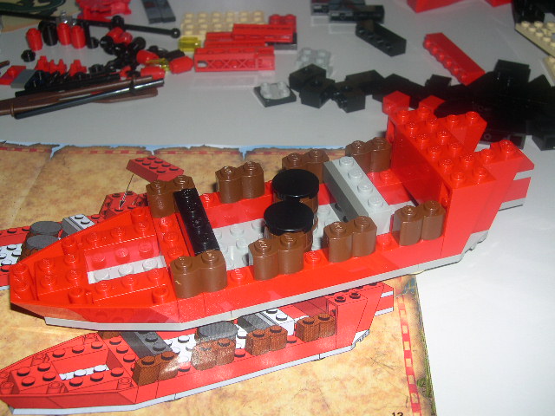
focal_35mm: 42
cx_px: 278
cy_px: 208
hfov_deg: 44.8
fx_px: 673
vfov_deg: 34.3
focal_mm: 9
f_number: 8
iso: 100
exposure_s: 1/60
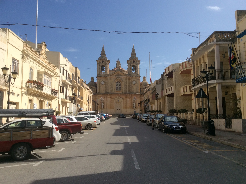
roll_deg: -0.5
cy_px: 92
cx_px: 123
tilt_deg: +5.7
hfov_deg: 56.9
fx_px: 227
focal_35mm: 32
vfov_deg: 44.1
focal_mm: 3.3
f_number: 2.4
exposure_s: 1/2203
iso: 32
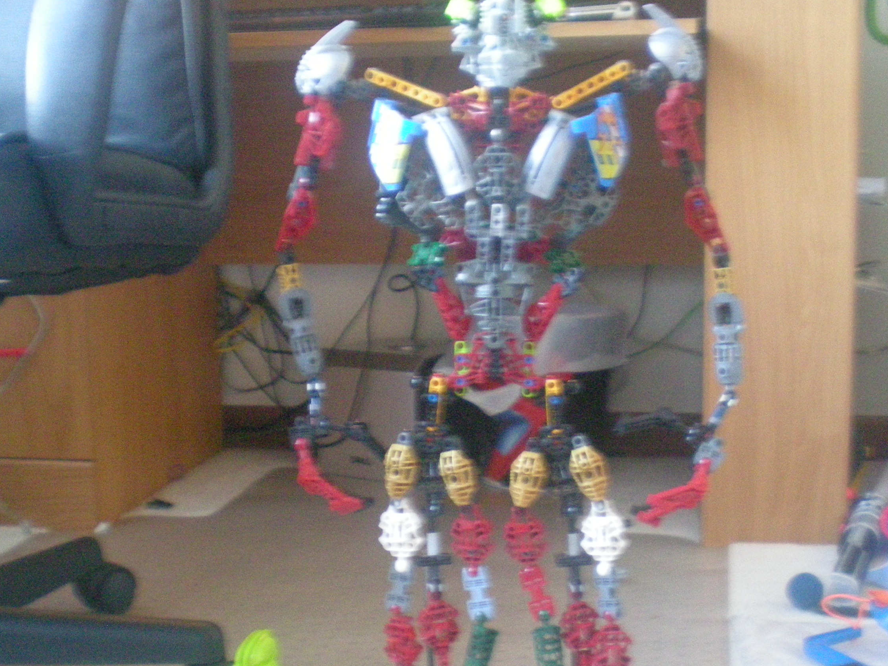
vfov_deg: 28.0
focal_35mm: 52
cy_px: 403
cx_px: 454
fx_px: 1334
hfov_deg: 36.8
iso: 572
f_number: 3.1
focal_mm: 6.3
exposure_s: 1/8
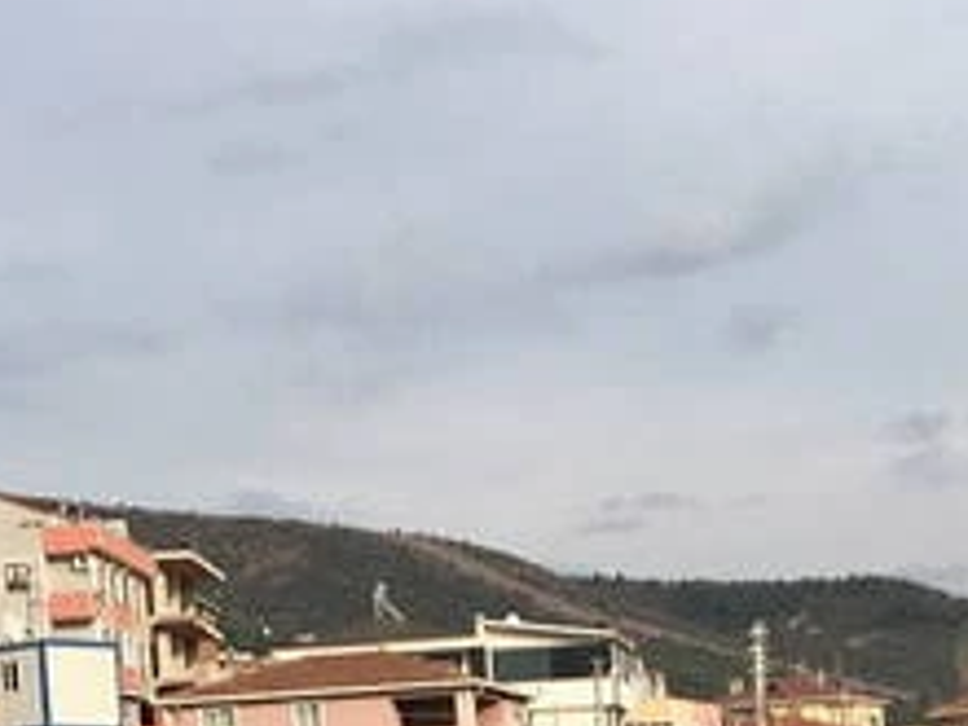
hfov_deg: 14.8
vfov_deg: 10.3
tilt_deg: -4.8
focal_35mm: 133
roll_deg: +2.5
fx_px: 3719
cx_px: 695
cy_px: 1452
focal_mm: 4.15
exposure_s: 1/962
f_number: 2.2
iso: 25
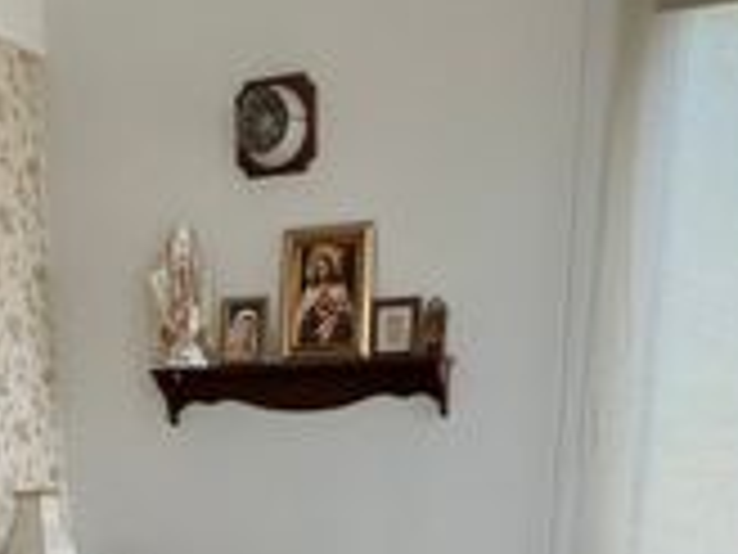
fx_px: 1130
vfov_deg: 21.7
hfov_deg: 35.6
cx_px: 218
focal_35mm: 53
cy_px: 887
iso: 50
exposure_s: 1/99
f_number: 1.8
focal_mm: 1.57
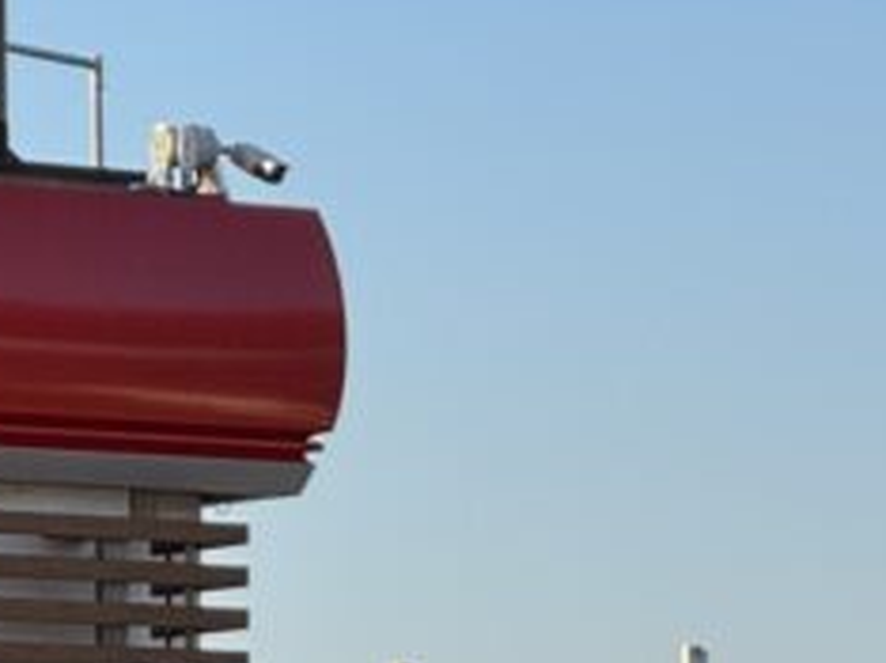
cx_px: 913
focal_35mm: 337
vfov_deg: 4.3
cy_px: 1440
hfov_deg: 5.9
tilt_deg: -1.5
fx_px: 8617
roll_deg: -0.5
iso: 25
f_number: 2.8
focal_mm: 9
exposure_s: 1/291
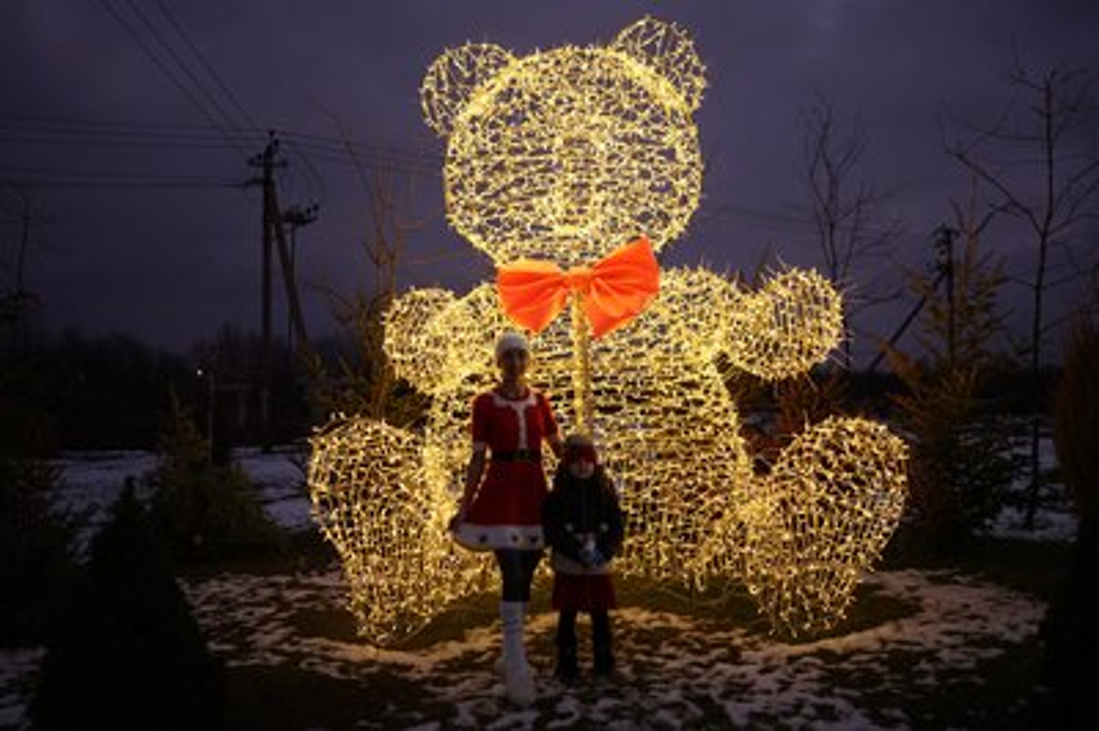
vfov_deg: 37.8
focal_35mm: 35
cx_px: 550
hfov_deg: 54.5
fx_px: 1068
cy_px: 366
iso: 800
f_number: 1.4
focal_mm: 35
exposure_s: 1/400
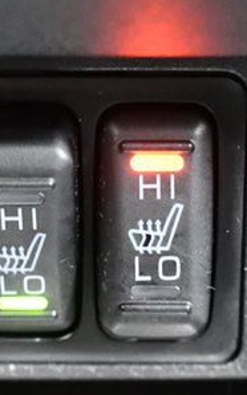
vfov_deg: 13.9
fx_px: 1628
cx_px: 88
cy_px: 225
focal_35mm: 151
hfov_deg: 8.7
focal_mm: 46
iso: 12800
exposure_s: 1/13
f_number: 5.3
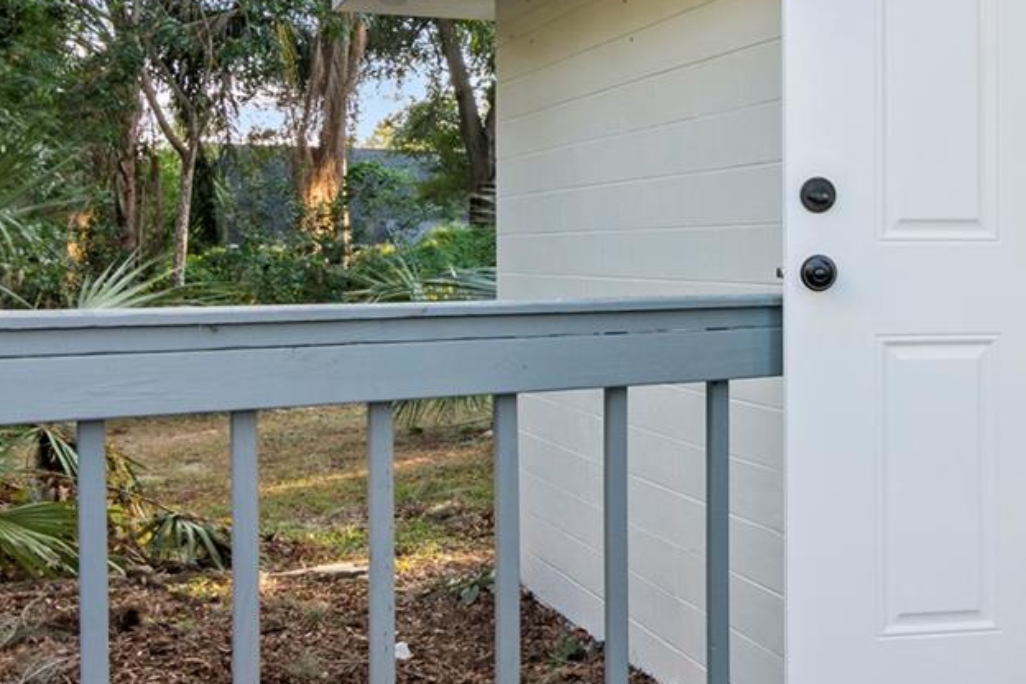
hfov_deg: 41.2
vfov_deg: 31.5
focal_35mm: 42
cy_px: 250
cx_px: 988
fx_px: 1205
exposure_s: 1/6
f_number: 9
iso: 200
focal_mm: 11
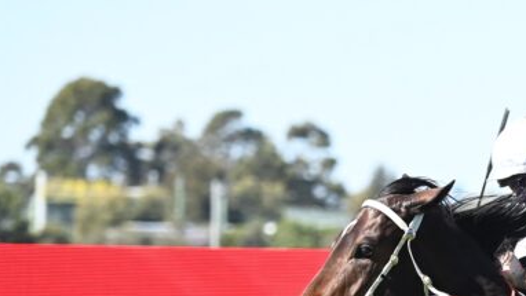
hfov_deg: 3.8
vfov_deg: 2.2
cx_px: 677
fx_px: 7840
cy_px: 436
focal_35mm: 562
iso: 800
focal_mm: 200
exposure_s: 1/1600
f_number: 5.3
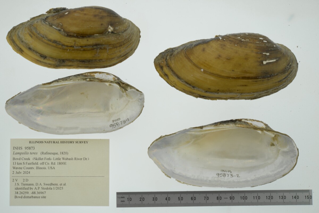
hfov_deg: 33.4
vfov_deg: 22.6
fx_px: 532
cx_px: 160
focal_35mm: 60
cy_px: 106
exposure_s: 1/10
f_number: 32
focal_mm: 60
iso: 100
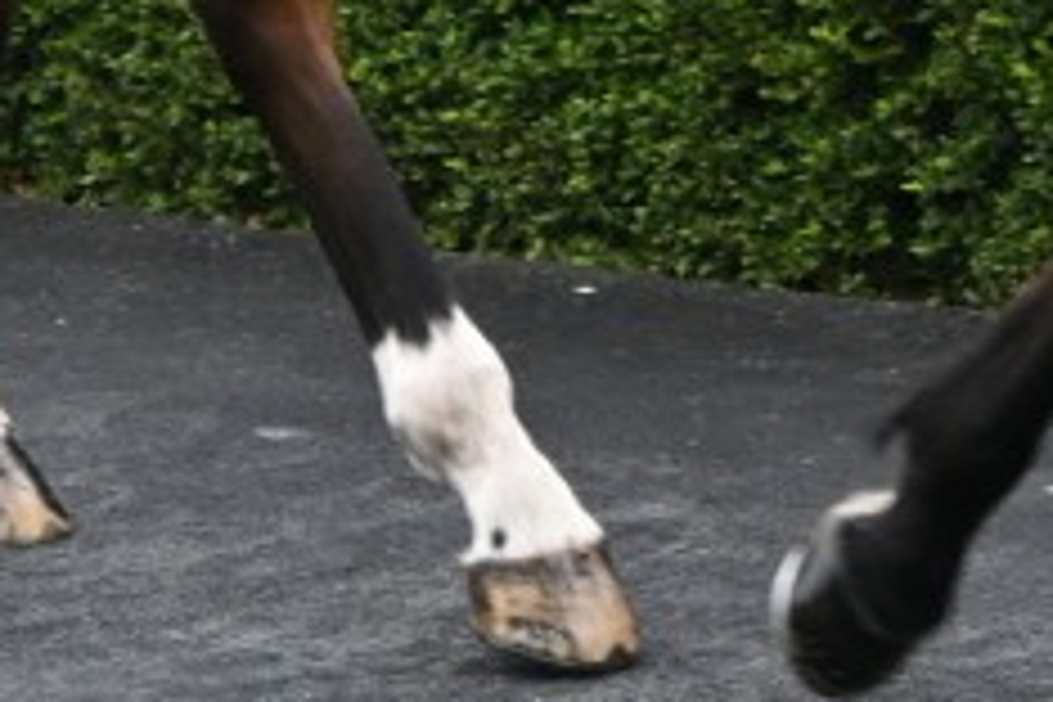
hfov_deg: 5.5
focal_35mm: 370
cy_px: -742
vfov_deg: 3.7
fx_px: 10822
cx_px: 1323
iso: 320
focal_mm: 50
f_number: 6.3
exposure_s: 1/250
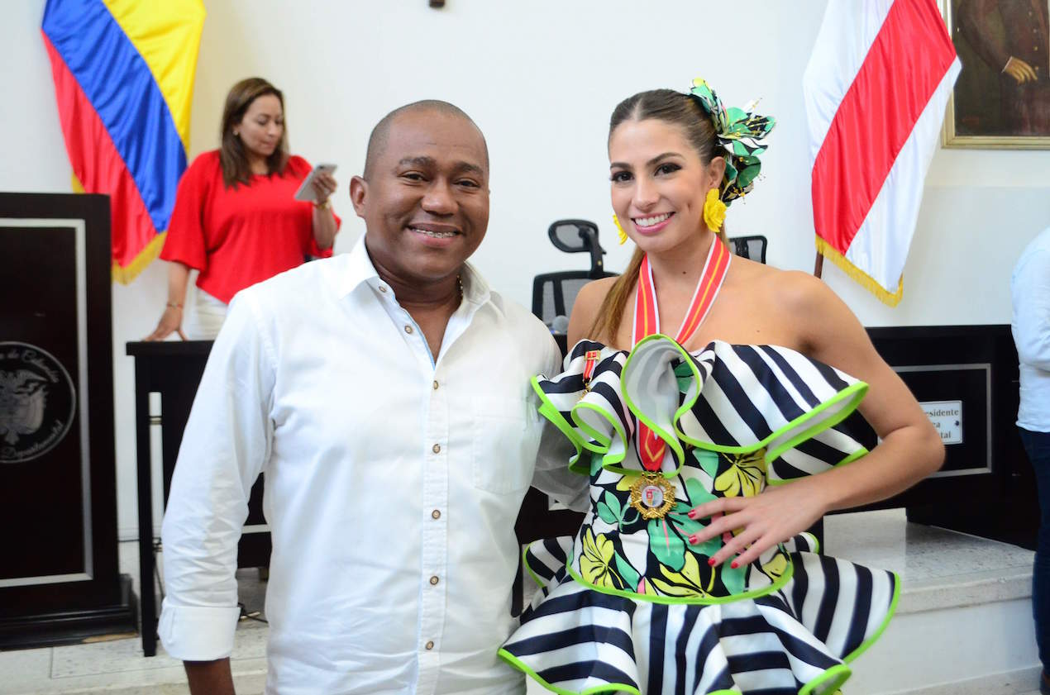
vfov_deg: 36.7
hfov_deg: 53.2
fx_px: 1048
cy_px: 348
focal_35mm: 36
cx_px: 525
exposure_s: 1/80
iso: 2000
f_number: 5
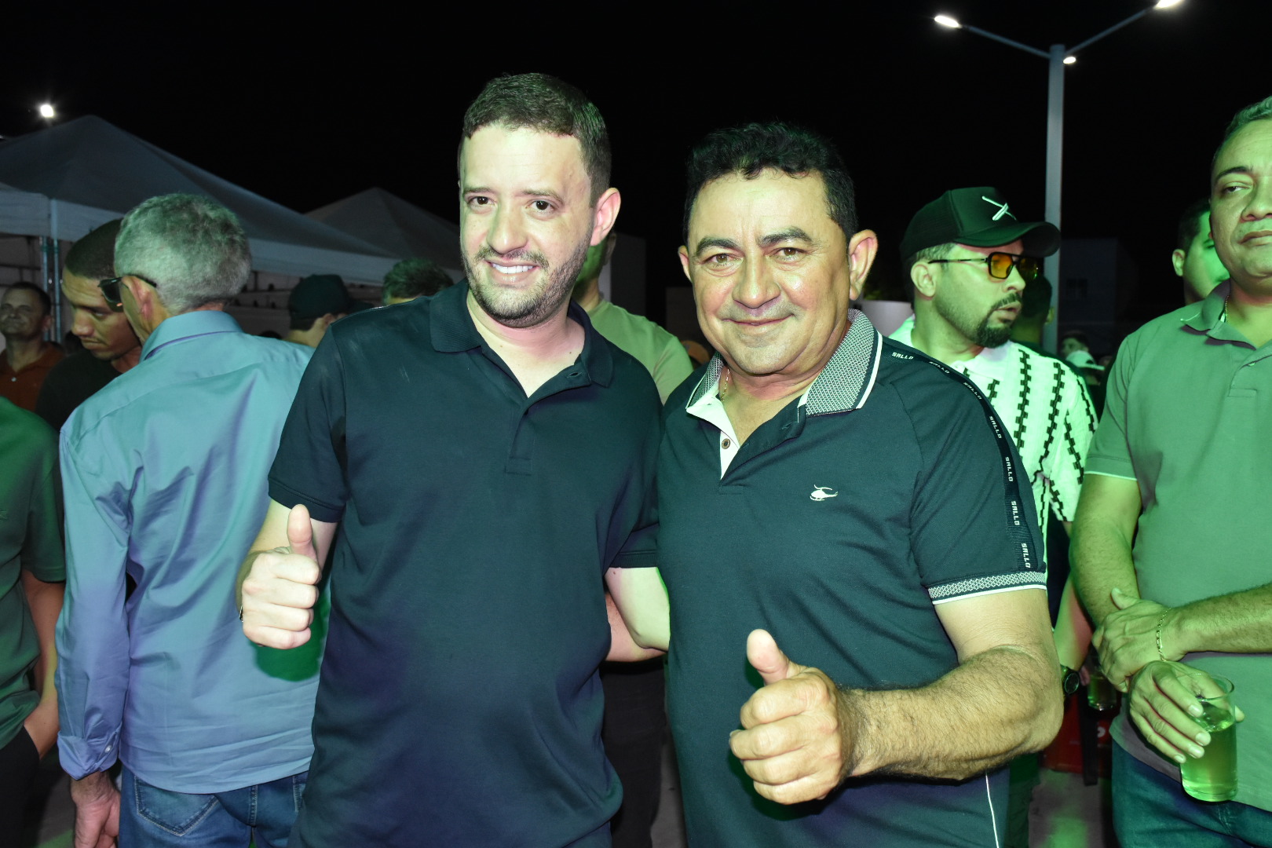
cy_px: 424
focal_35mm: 33
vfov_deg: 40.0
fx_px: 1166
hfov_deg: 57.2
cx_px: 636
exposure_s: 1/100
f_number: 5.6
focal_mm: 22
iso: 1600
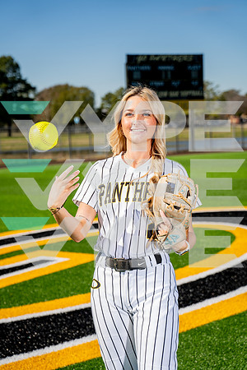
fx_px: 720
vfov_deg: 28.8
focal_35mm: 70
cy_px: 185
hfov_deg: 19.5
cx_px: 124
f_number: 4
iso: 100
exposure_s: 1/1000
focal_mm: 70
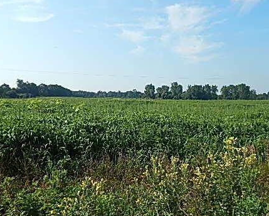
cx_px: 154
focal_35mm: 32
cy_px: 105
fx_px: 255
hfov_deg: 55.4
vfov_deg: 45.8
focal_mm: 4
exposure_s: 1/400
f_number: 6
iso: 125
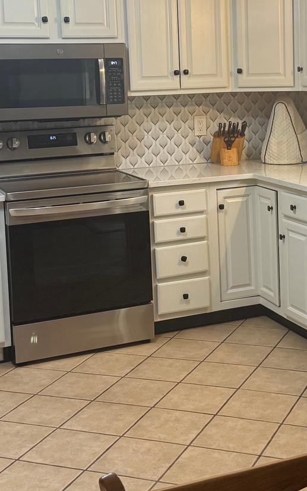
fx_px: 843
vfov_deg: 32.2
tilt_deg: -6.3
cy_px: 167
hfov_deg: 20.5
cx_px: 233
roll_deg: +1.2
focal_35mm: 63
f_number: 1.78
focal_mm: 6.76
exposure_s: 1/60
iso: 200
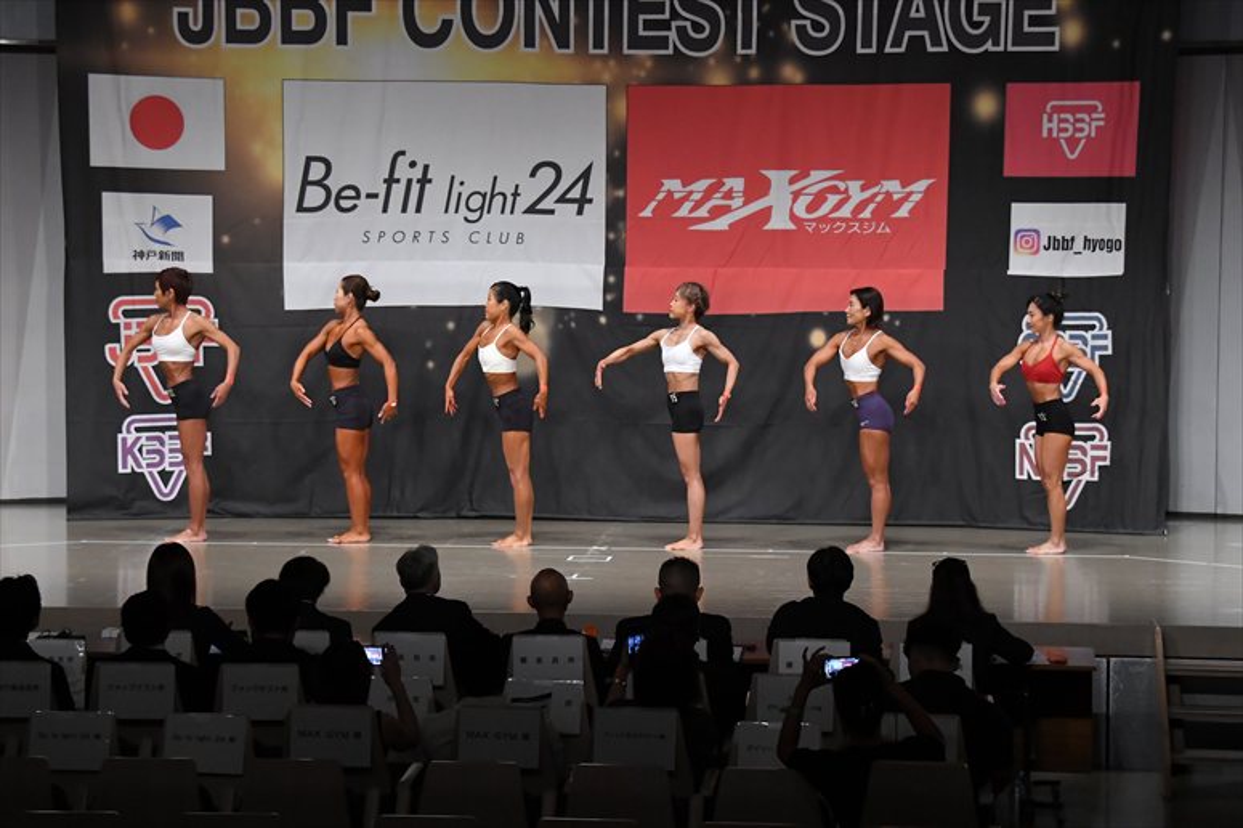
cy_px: 414
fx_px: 3210
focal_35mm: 93
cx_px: 622
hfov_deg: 21.9
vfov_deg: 14.7
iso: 4000
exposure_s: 1/400
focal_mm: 62
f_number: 5.6
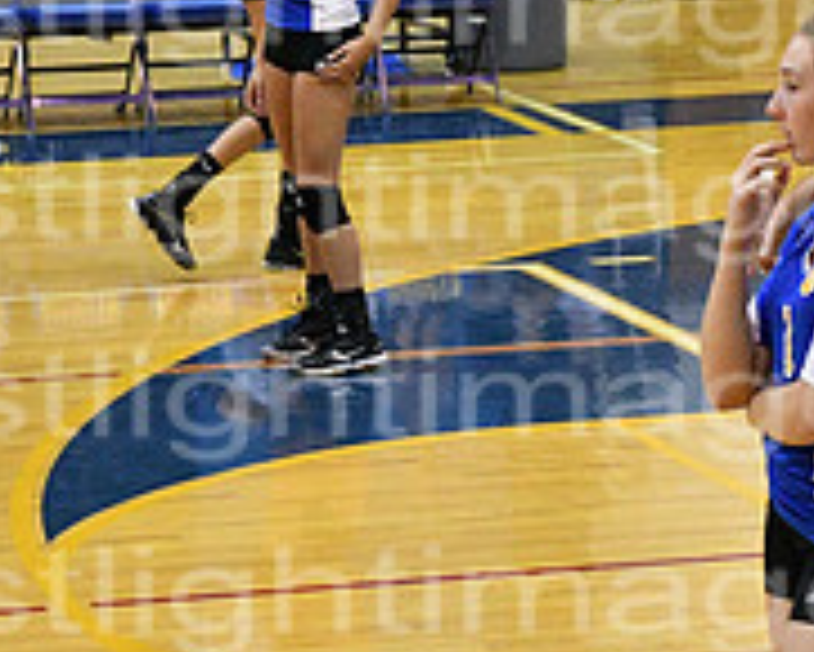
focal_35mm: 225
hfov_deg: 8.6
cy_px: 110
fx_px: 5423
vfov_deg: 6.9
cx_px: 342
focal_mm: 50
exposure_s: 1/640
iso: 8000
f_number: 3.5
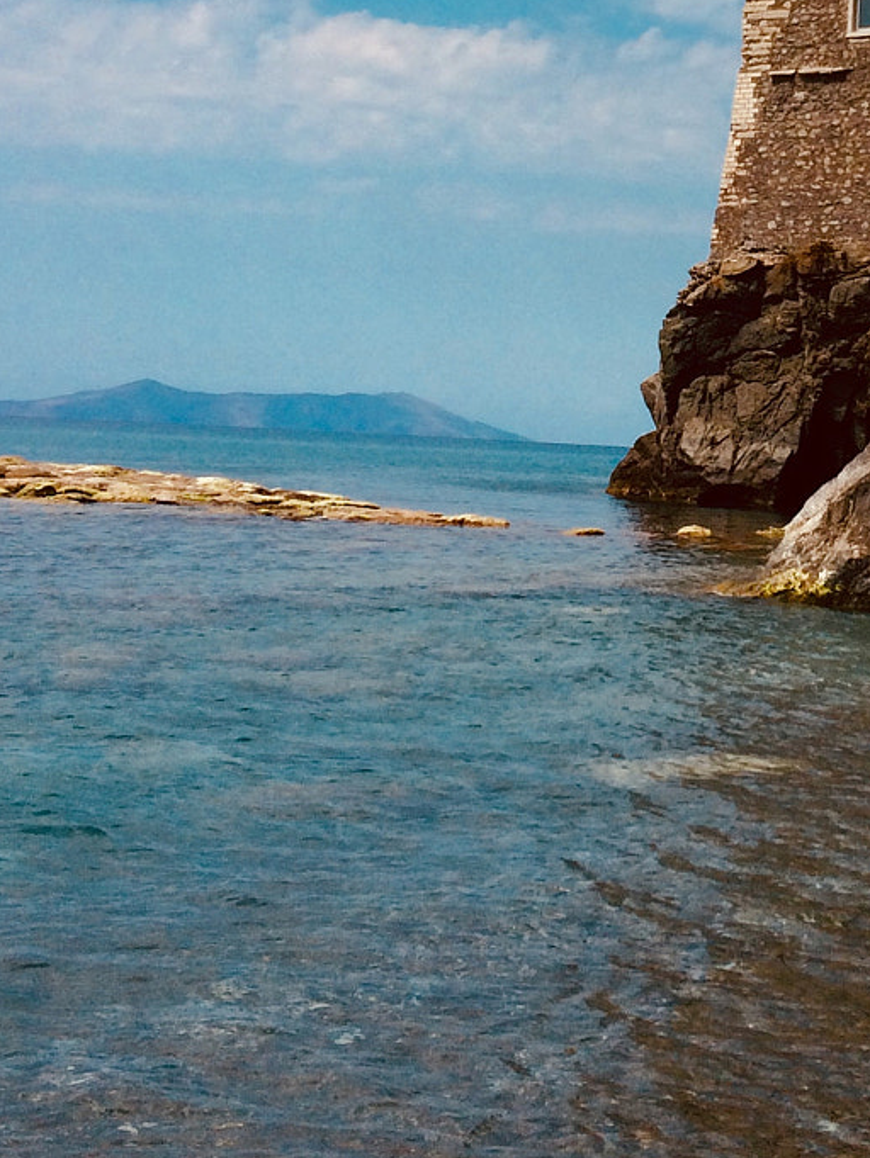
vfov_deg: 27.6
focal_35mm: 68
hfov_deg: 20.9
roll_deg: -4.2
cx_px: 867
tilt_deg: +7.3
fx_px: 2277
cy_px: 126
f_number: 2.2
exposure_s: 1/4115
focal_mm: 4.15
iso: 32
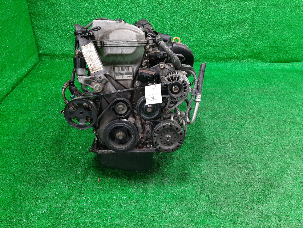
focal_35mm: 26
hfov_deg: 67.3
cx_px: 152
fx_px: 228
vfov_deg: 53.1
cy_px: 114
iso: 175
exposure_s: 1/50
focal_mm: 3.93
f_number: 1.7
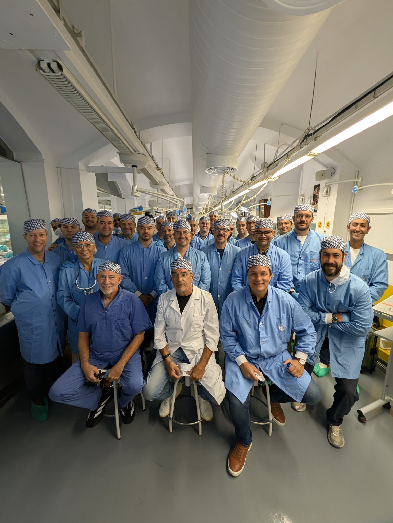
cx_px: 196
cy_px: 262
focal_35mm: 12
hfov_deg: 94.5
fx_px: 181
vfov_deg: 110.5
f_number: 1.7
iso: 73
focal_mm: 2.02
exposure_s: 1/100
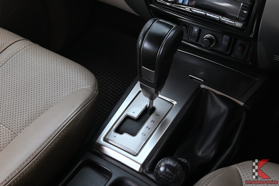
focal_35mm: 41
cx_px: 140
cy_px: 93
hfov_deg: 47.4
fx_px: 318
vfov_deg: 32.6
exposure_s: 1/45
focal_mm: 27.5
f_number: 5.6
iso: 400
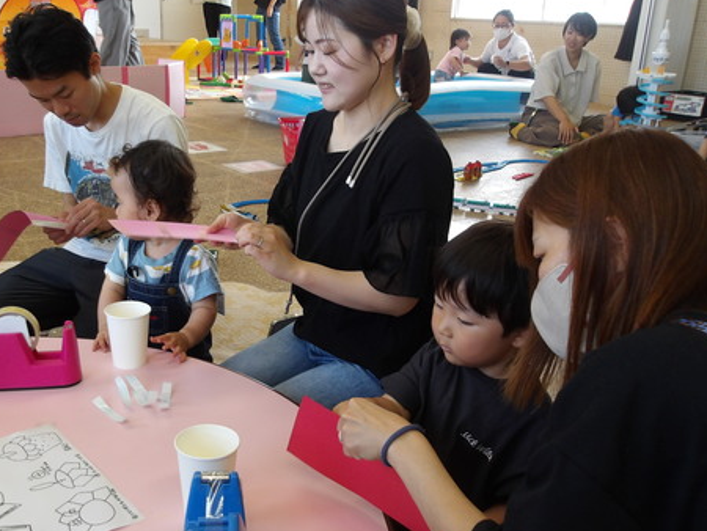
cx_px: 270
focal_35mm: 36
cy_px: 292
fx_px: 736
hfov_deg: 50.9
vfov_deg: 39.6
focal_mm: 4.9
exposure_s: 1/60
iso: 150
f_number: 3
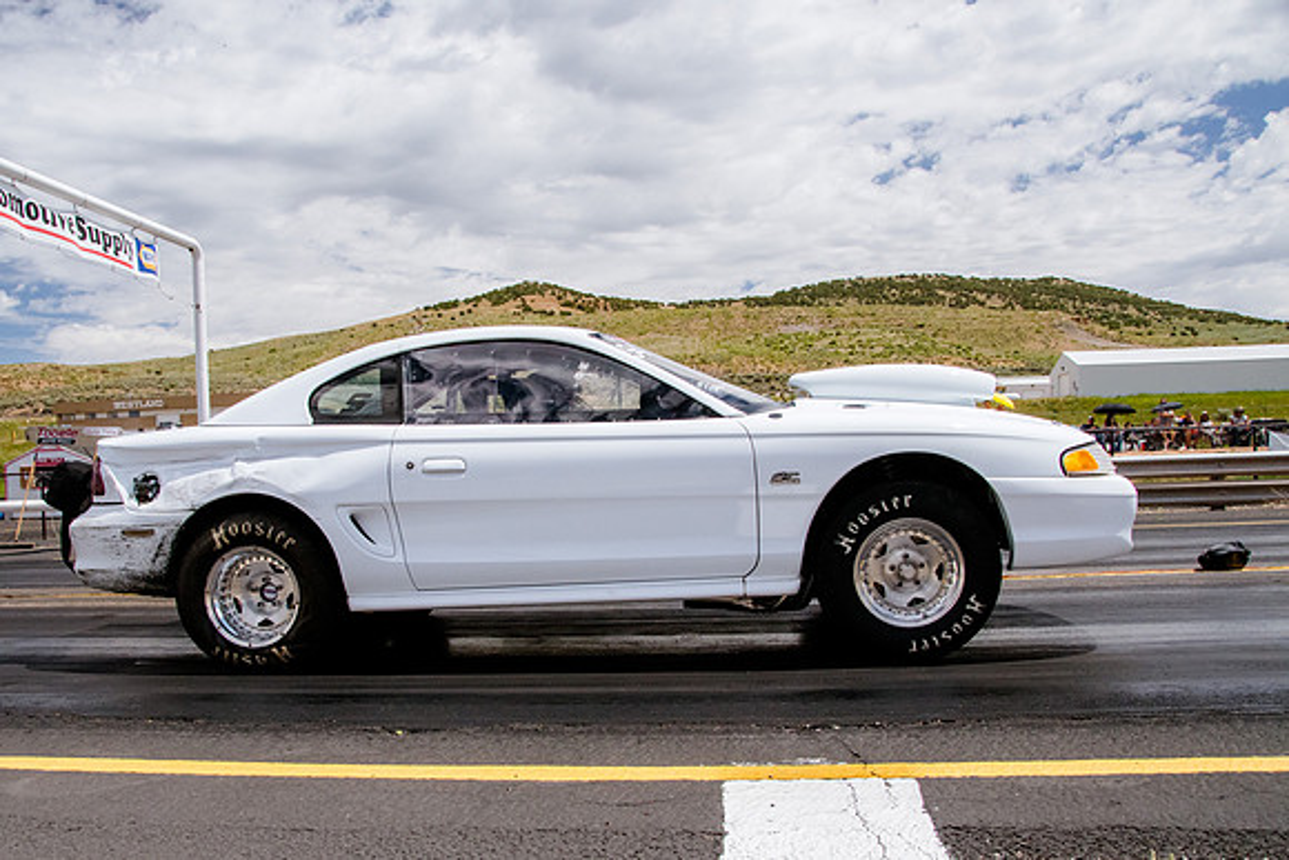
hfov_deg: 62.6
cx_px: 583
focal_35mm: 30
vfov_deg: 44.2
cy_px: 471
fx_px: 1058
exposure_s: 1/4000
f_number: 6.3
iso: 800
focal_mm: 18
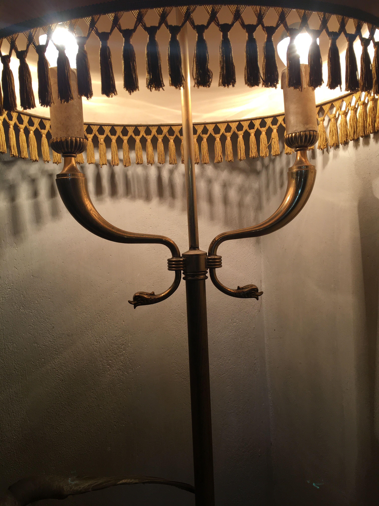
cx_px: 190
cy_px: 253
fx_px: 423
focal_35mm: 29
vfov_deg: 61.7
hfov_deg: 48.2
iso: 32
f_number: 2.2
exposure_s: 1/50
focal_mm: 4.15
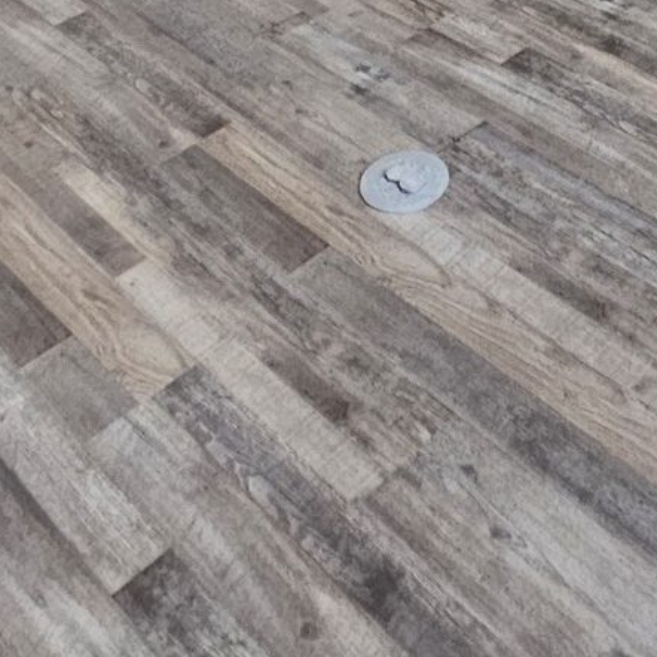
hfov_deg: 30.5
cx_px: 653
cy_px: -711
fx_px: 1117
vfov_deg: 18.3
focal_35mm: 52
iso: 160
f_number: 2.2
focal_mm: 2.2
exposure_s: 1/60
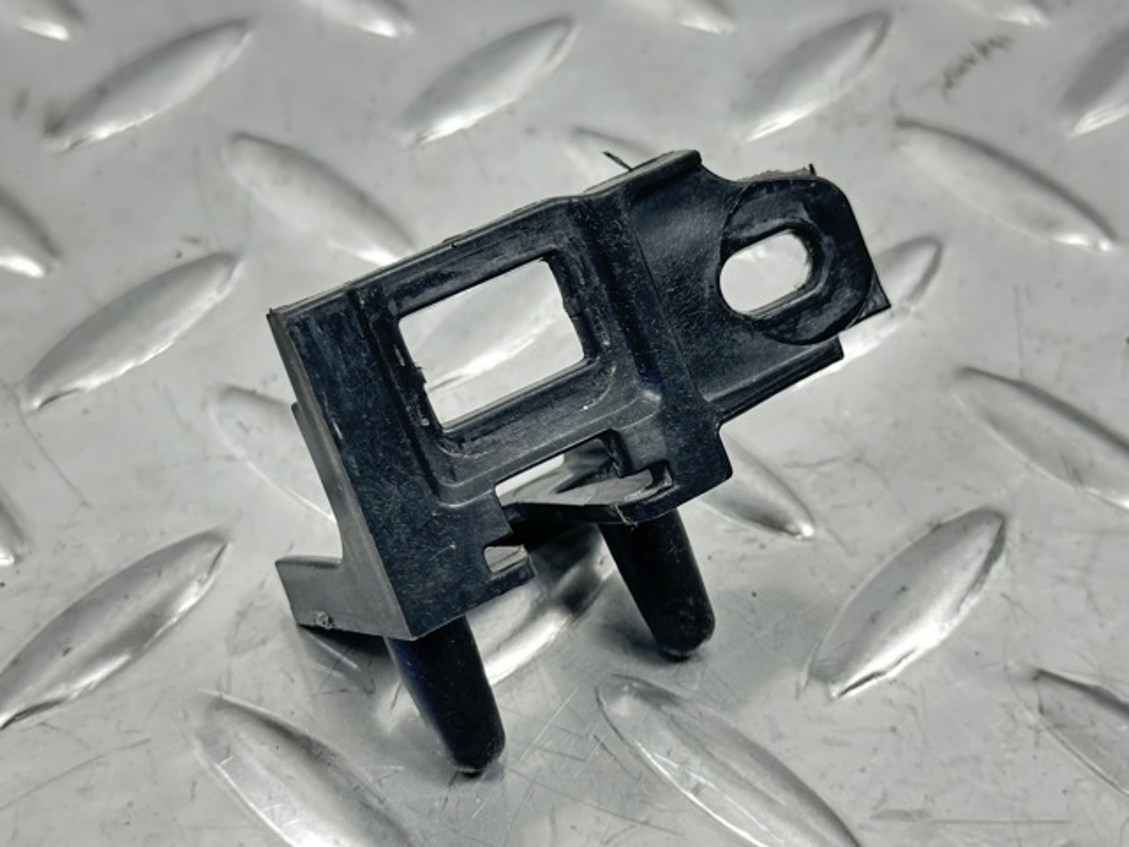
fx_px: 1566
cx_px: 564
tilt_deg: -49.0
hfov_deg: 39.7
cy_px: 424
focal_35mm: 48
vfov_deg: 30.3
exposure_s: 1/50
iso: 125
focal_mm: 6.86
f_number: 1.78
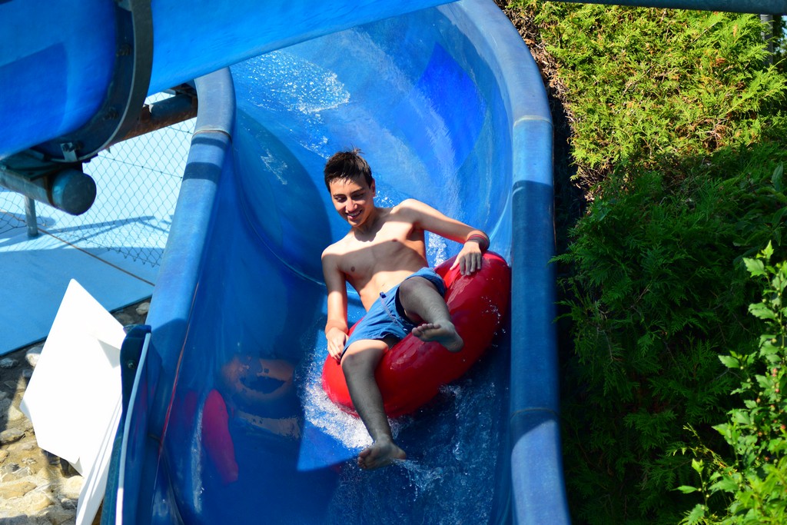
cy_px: 262
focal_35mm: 105
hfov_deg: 19.5
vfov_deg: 13.0
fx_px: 2296
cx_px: 394
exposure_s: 1/1250
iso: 250
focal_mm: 70
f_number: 4
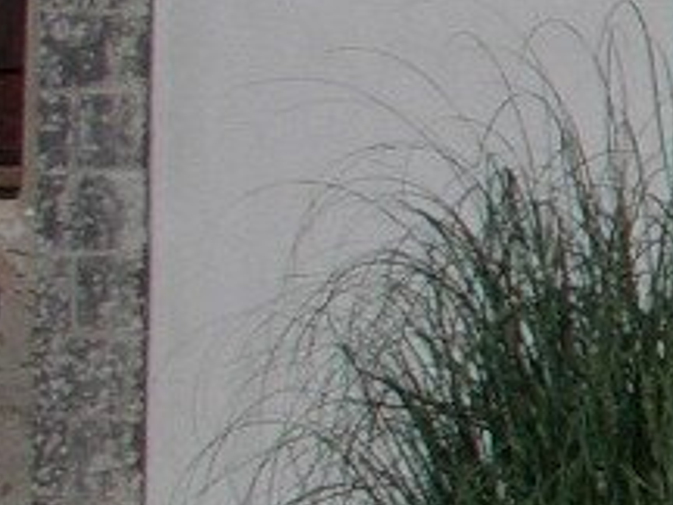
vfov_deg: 6.1
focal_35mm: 245
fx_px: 4763
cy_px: 112
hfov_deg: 6.7
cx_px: 2468
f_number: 5.6
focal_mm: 7.1
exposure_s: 1/1250
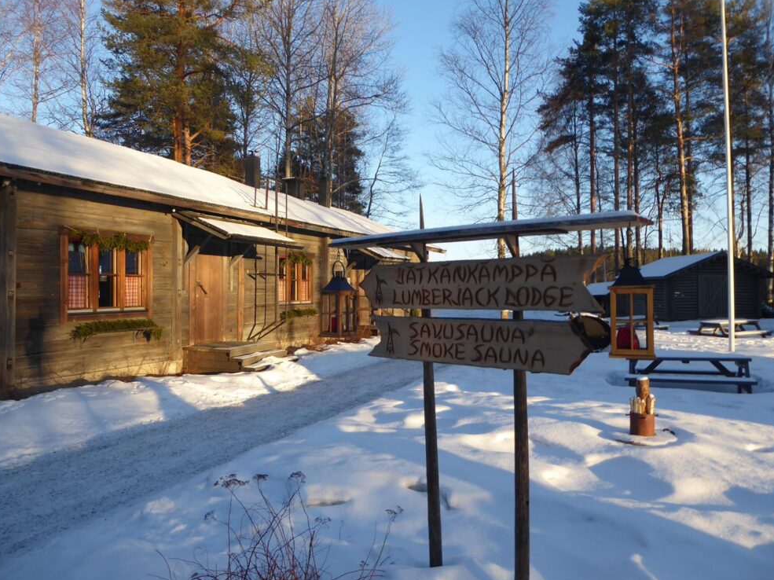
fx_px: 581
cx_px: 395
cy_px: 281
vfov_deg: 53.0
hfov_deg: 67.3
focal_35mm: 26
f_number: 3.3
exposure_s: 1/250
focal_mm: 4.3
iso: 80
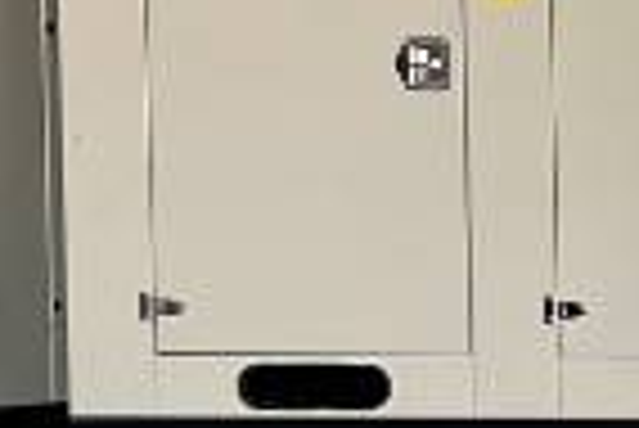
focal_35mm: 195
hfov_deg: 8.1
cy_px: 423
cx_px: 2228
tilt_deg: -3.7
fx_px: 3465
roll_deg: +0.0
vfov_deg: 7.0
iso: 80
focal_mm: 4.2
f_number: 1.6
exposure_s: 1/100
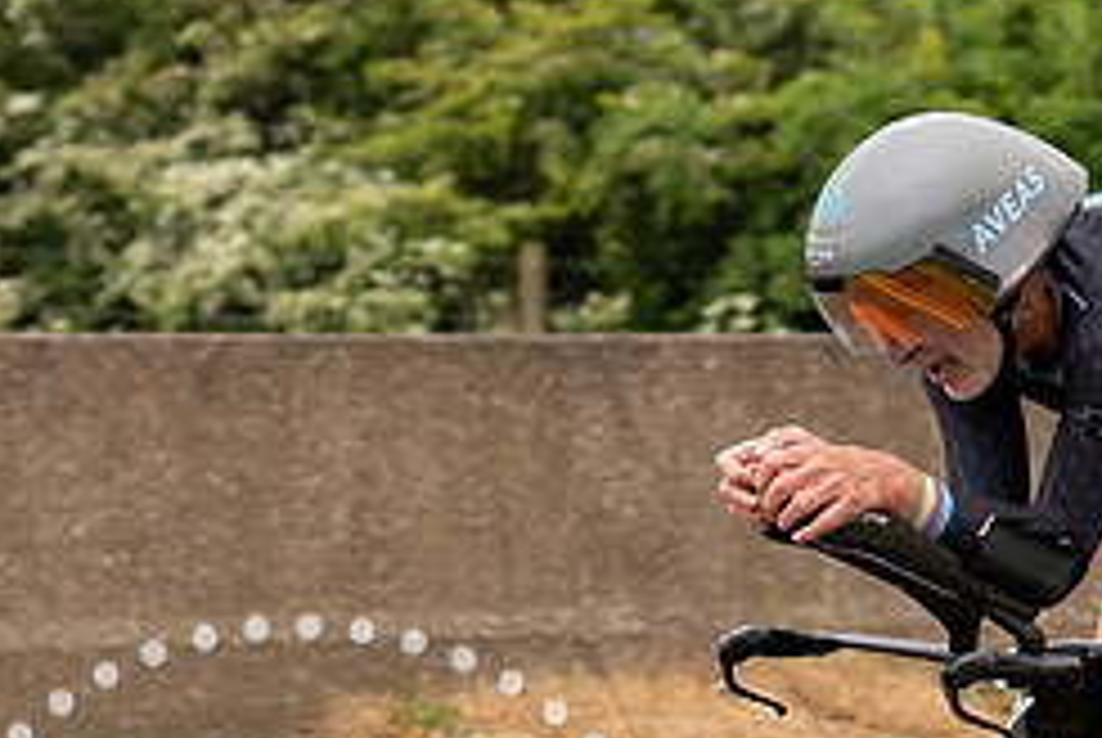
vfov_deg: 4.7
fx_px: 8918
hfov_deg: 7.1
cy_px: 442
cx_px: 973
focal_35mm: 291
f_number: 3.5
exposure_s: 1/1000
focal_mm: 70
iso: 320
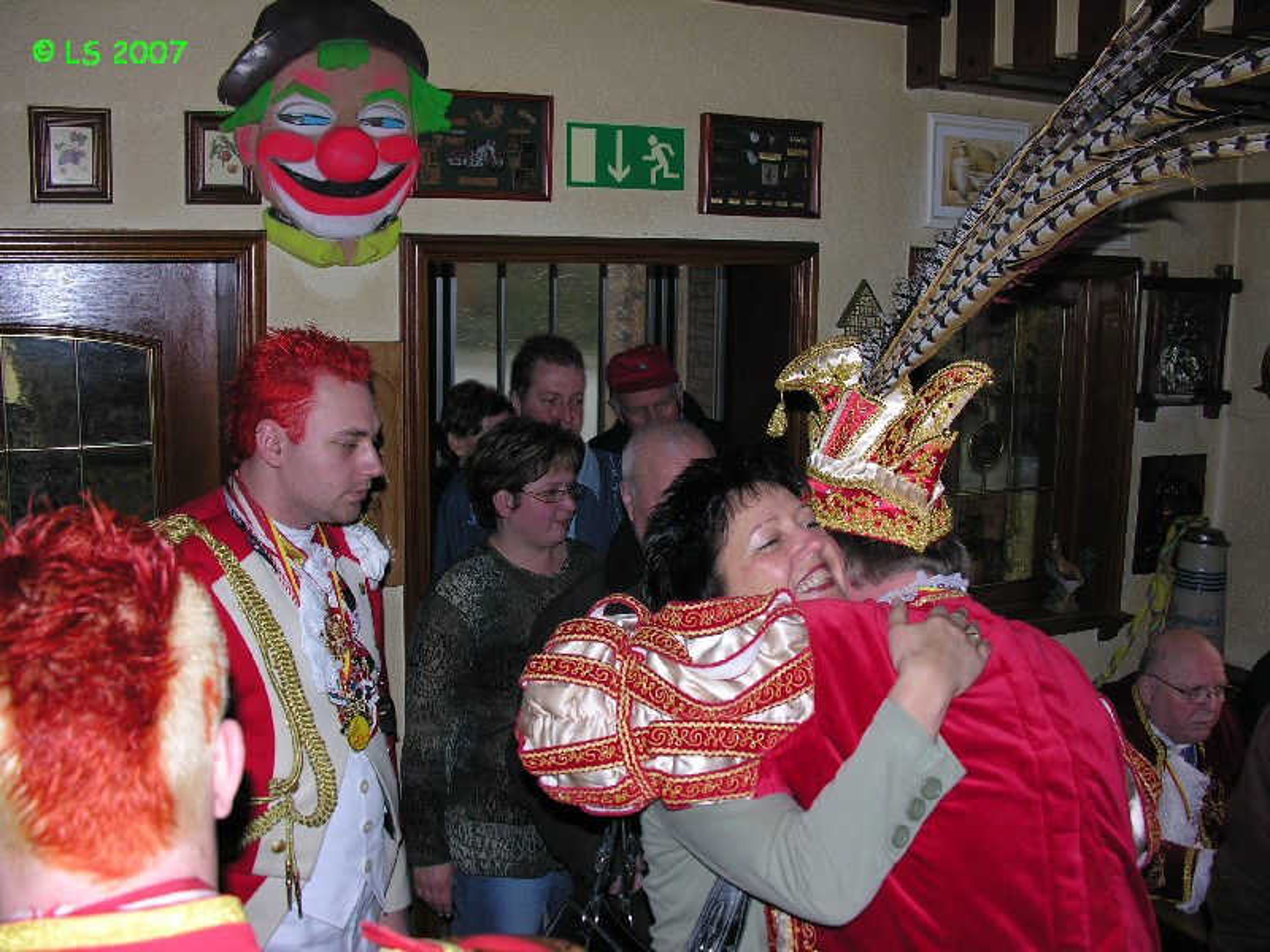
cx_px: 635
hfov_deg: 52.6
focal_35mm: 35
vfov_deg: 40.7
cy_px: 476
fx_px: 1284
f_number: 2.8
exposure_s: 1/60.1
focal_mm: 8.9
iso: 50
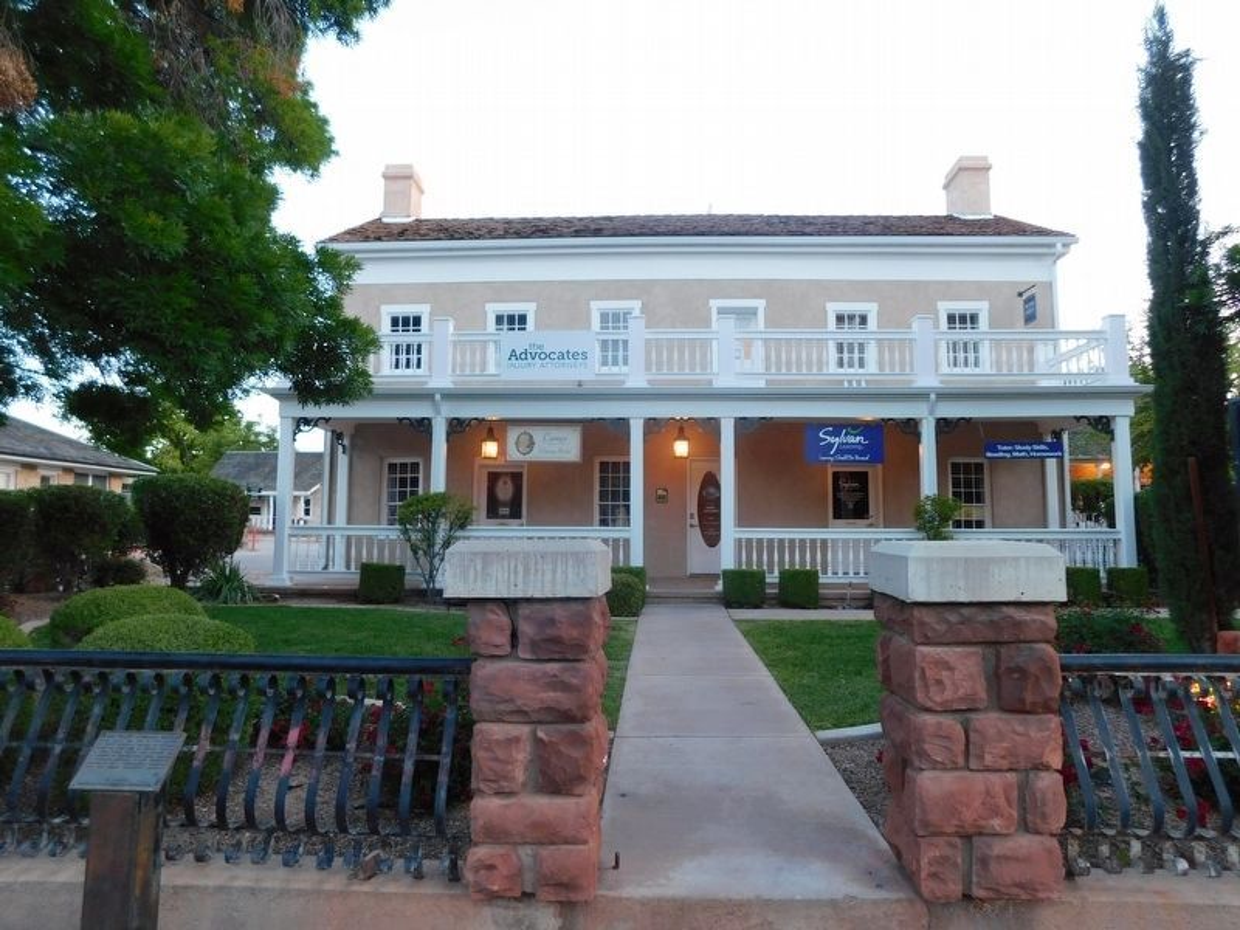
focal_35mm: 23
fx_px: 824
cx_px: 620
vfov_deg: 58.9
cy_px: 465
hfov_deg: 73.9
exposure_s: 1/30
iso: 160
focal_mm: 4
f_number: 3
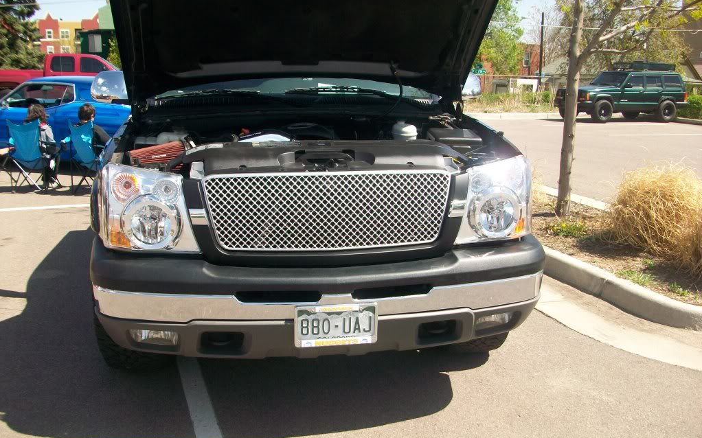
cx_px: 351
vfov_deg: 37.2
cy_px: 224
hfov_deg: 56.7
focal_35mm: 34
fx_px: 650
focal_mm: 5.7
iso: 64
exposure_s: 1/500
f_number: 2.8
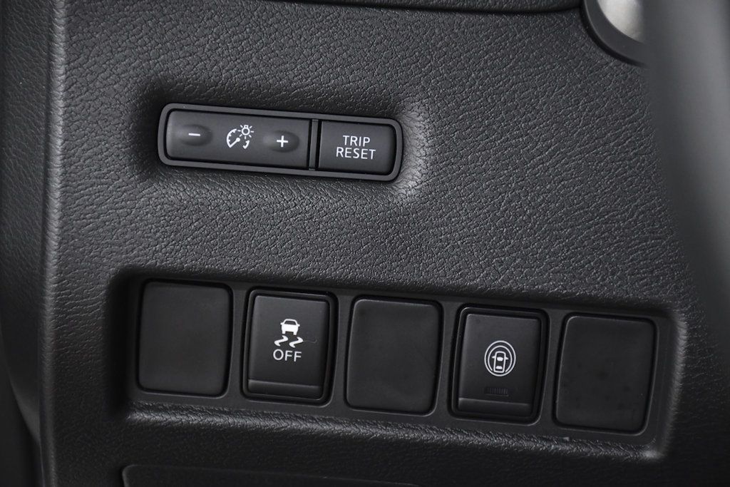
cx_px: 365
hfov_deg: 20.6
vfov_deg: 13.8
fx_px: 2008
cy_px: 244
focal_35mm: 99
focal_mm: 66
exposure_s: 1/100
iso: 2500
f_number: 5
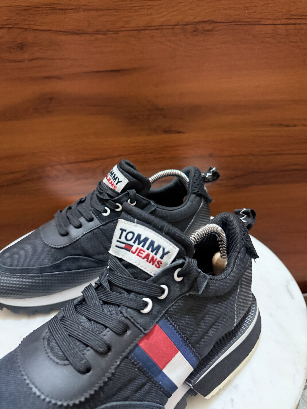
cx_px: 154
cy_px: 204
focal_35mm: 24
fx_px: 284
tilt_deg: -26.7
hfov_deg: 56.8
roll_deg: +2.5
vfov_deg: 71.6
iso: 640
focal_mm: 6.76
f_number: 1.78
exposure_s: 1/50
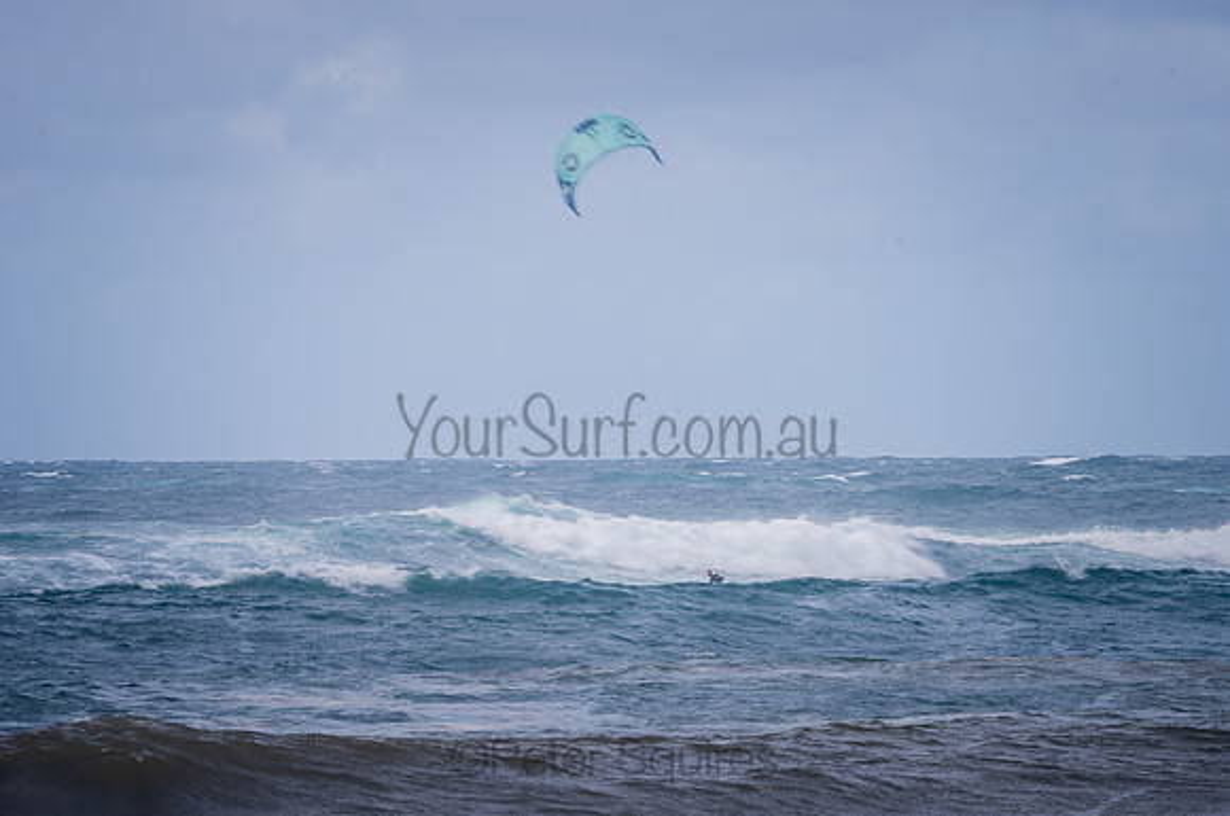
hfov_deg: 5.3
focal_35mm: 393
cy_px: 420
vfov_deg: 3.5
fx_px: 13408
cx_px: 749
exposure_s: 1/20
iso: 31
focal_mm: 320
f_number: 14
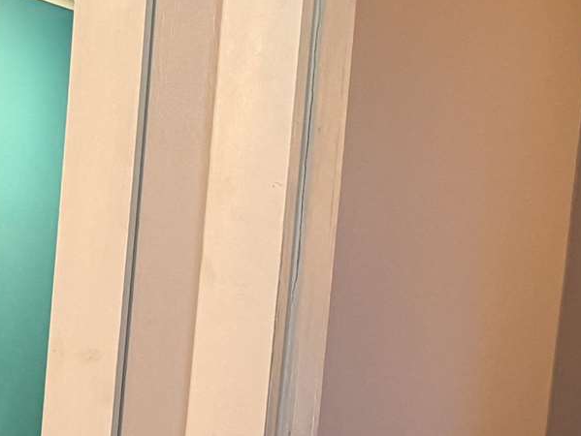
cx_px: -462
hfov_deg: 14.2
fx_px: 2066
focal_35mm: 123
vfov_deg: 11.4
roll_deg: -1.5
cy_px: 725
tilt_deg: -9.1
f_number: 1.78
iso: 320
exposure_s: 1/60
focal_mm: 6.76
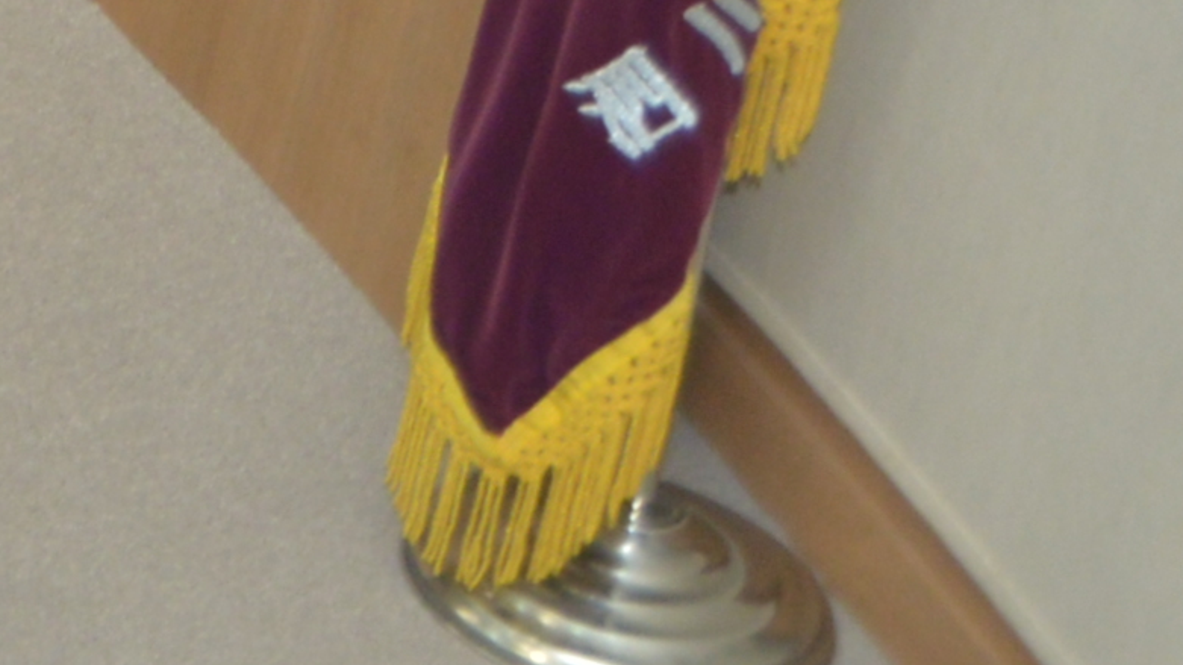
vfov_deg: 5.0
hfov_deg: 7.6
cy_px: -824
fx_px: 7433
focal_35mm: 237
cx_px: -2781
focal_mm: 32
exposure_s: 1/100
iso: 800
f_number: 5
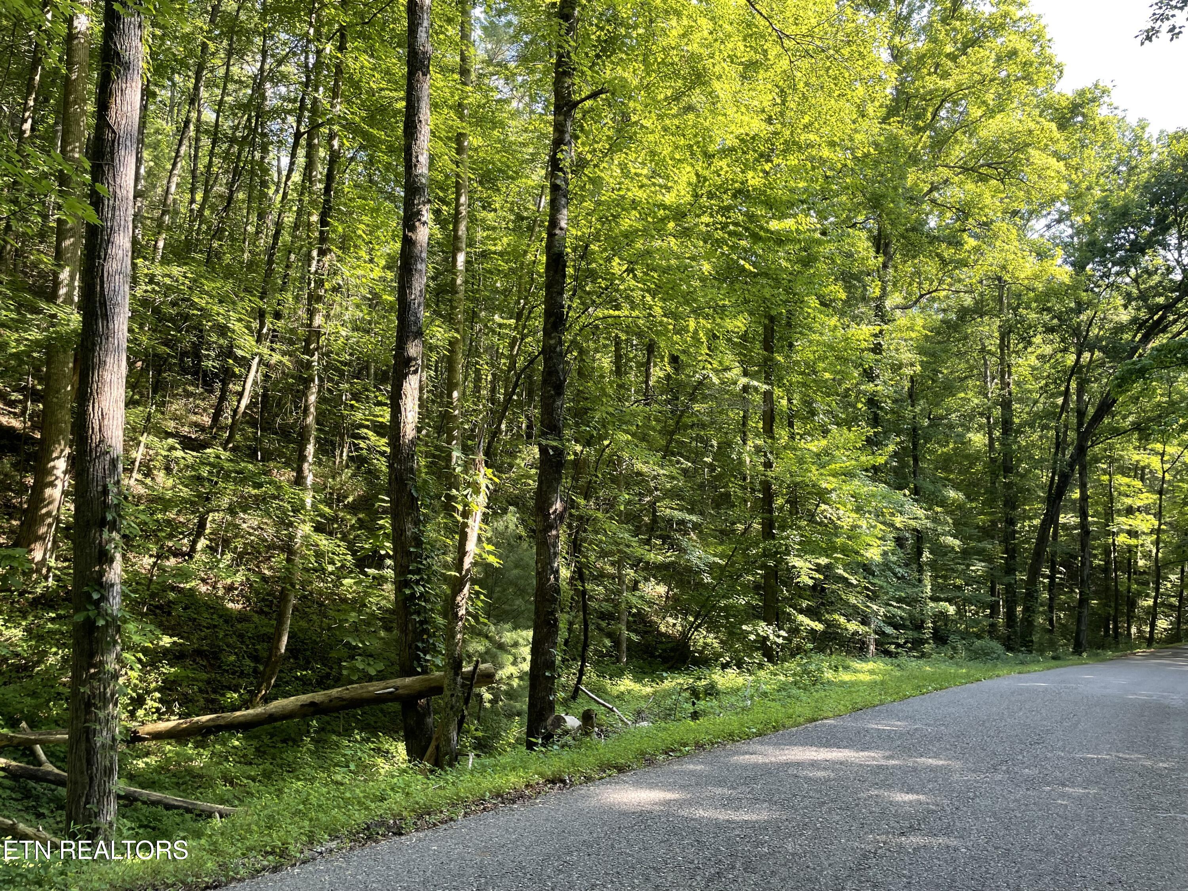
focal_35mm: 26
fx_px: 892
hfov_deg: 67.3
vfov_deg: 53.1
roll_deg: +1.5
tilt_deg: +7.5
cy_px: 446
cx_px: 594
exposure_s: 1/121
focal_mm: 4.2
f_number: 1.6
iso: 40
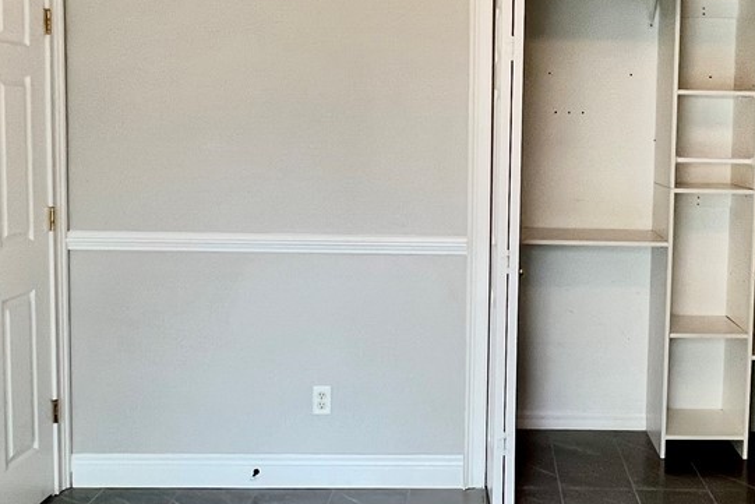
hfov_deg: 47.4
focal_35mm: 40
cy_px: 180
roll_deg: -0.7
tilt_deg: -1.9
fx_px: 839
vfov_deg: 33.2
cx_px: 522
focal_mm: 1.57
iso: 125
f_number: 1.8
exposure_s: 1/60
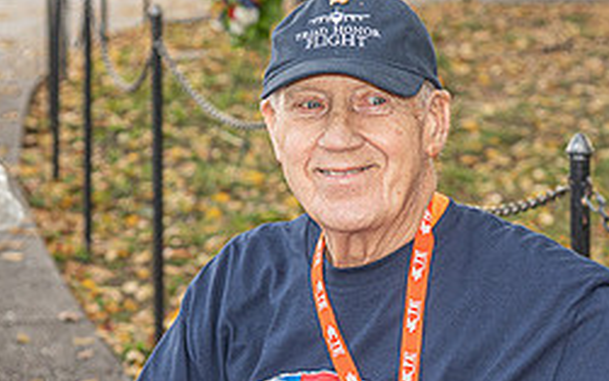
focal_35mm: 165
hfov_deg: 12.7
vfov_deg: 8.0
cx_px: 352
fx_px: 2739
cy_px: 234
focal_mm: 70
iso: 500
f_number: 5
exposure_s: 1/250
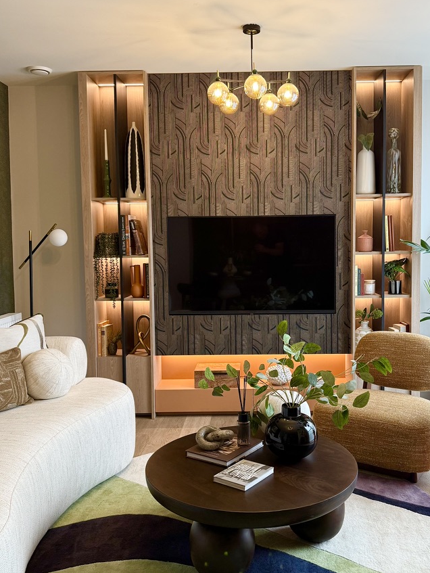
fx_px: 480
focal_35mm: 29
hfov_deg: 48.1
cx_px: 248
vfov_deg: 61.4
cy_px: 321
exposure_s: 1/64
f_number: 1.78
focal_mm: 6.76
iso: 200
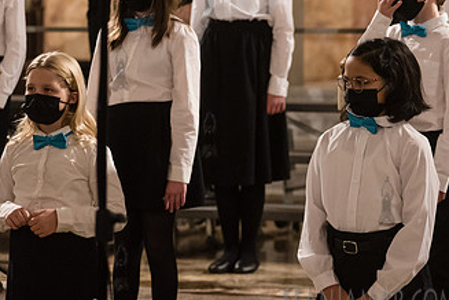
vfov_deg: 6.4
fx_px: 2656
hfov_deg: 9.6
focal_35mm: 213
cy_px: 67
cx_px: 386
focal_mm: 120
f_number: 4
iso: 4000
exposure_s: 1/200
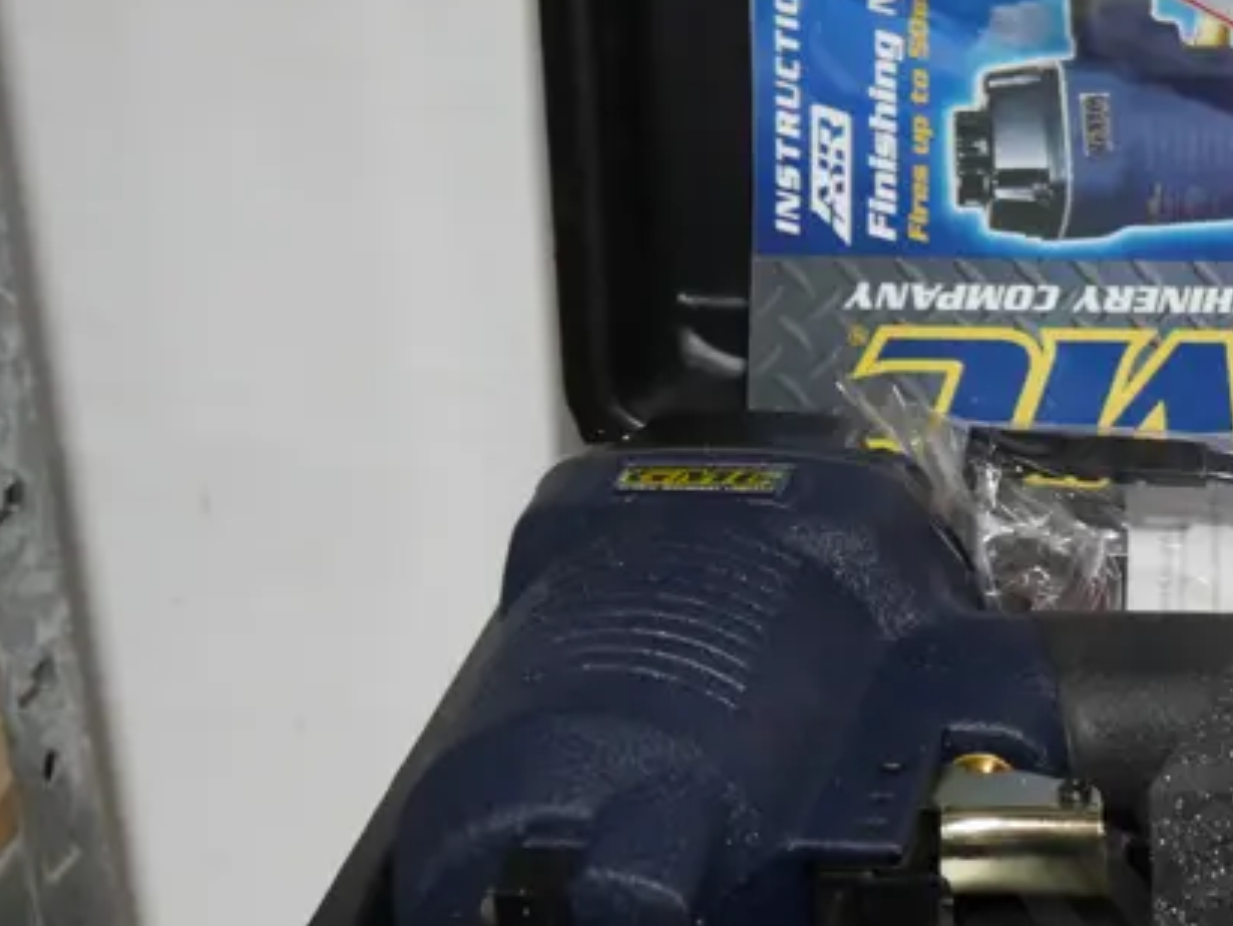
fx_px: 3386
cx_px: 1459
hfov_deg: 19.5
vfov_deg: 15.5
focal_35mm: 95
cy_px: 636
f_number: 4.1
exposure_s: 1/60
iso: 1000
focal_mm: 19
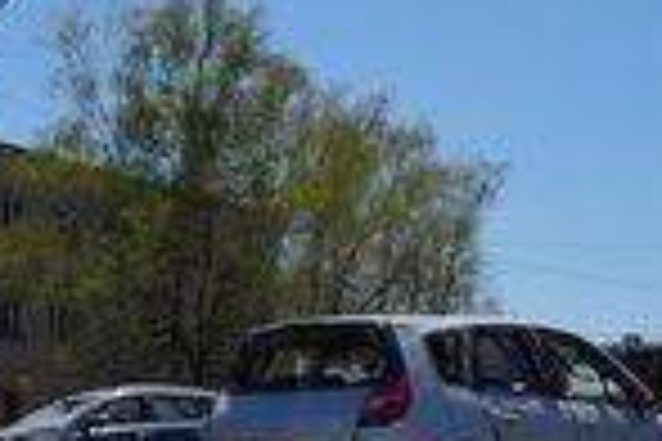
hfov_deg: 22.7
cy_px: 484
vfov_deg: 15.3
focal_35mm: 87
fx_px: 1600
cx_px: 41
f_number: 2.8
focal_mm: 32
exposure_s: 1/4000
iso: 100
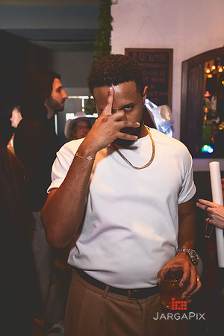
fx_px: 353
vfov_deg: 50.8
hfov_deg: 35.1
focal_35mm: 38
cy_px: 165
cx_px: 133
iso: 3200
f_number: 2.8
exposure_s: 1/100
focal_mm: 24
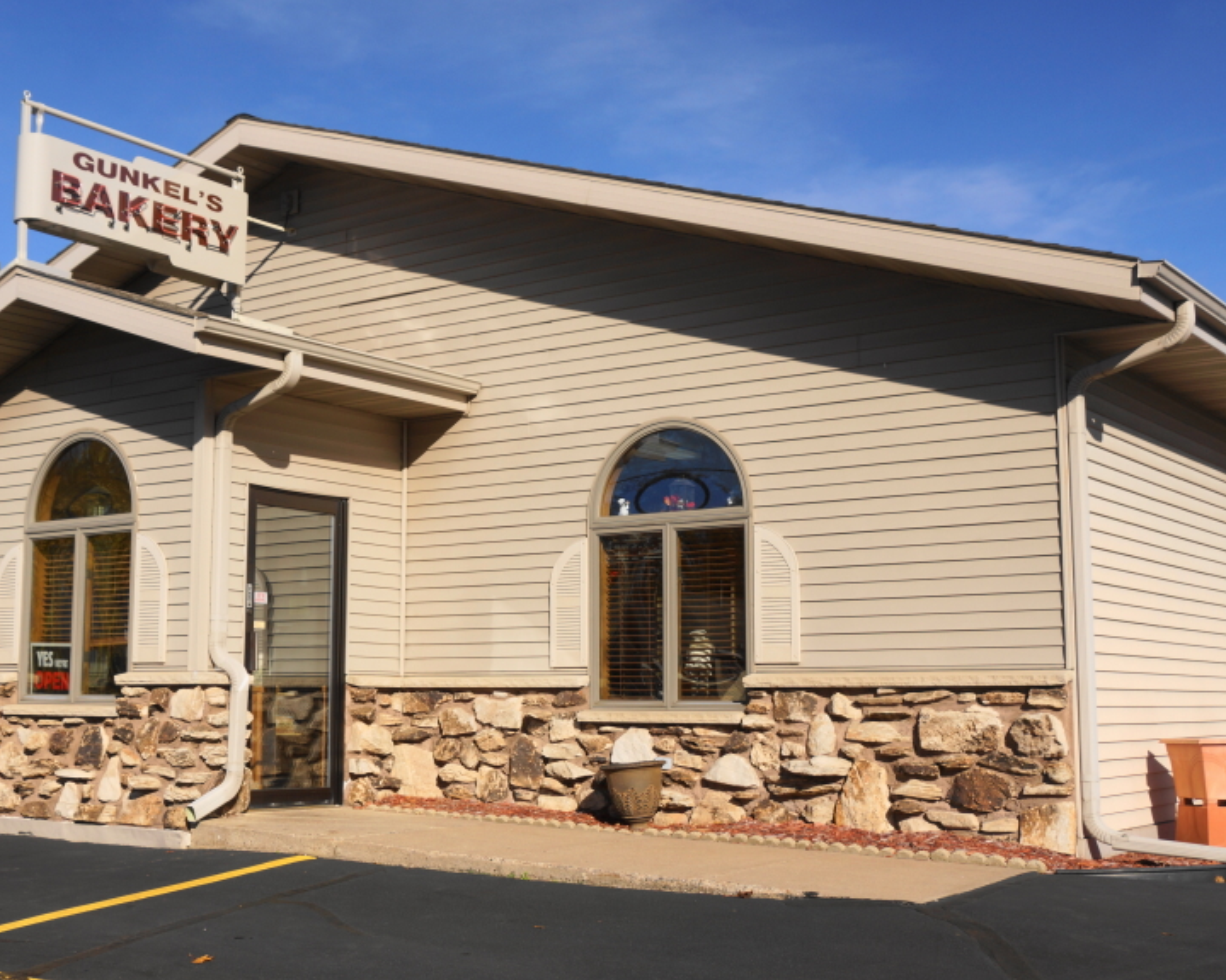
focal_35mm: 43
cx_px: 479
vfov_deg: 34.9
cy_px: 478
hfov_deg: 42.7
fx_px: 1560
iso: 100
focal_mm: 22
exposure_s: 1/200
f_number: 7.1
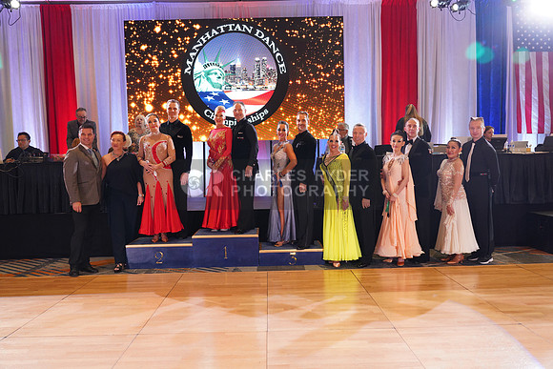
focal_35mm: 30
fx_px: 461
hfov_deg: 61.9
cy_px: 184
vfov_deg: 43.6
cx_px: 276
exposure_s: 1/160
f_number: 4.5
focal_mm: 30
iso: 2000
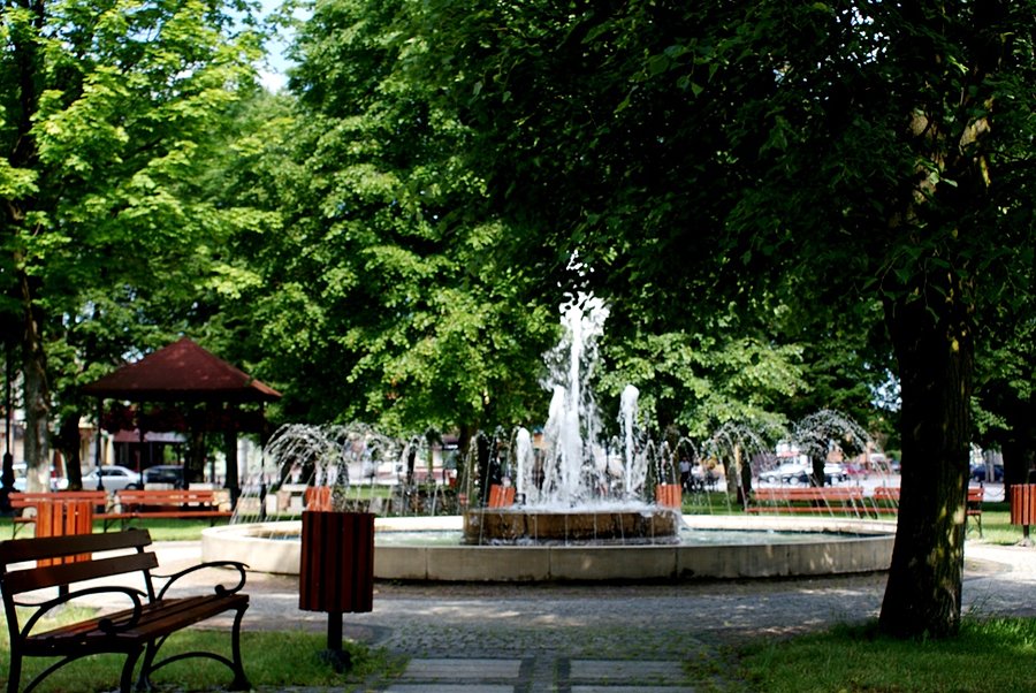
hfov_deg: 43.6
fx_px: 1296
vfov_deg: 29.9
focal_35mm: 45
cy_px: 346
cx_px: 518
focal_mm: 30
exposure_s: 1/125
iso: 100
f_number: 7.1
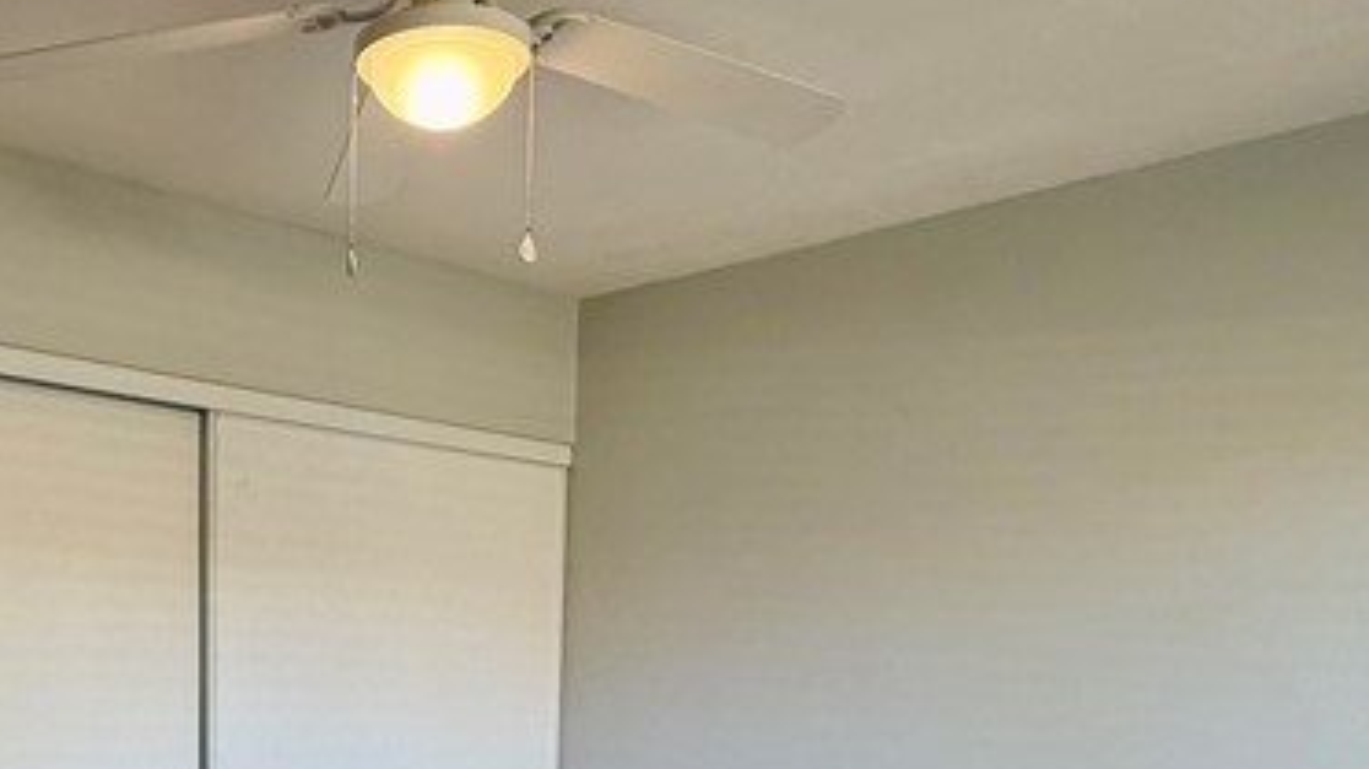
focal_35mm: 42
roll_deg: -0.5
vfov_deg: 25.8
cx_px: 350
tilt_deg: -6.3
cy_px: 883
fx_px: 1524
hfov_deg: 46.7
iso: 160
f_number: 2.2
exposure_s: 1/120
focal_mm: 2.22
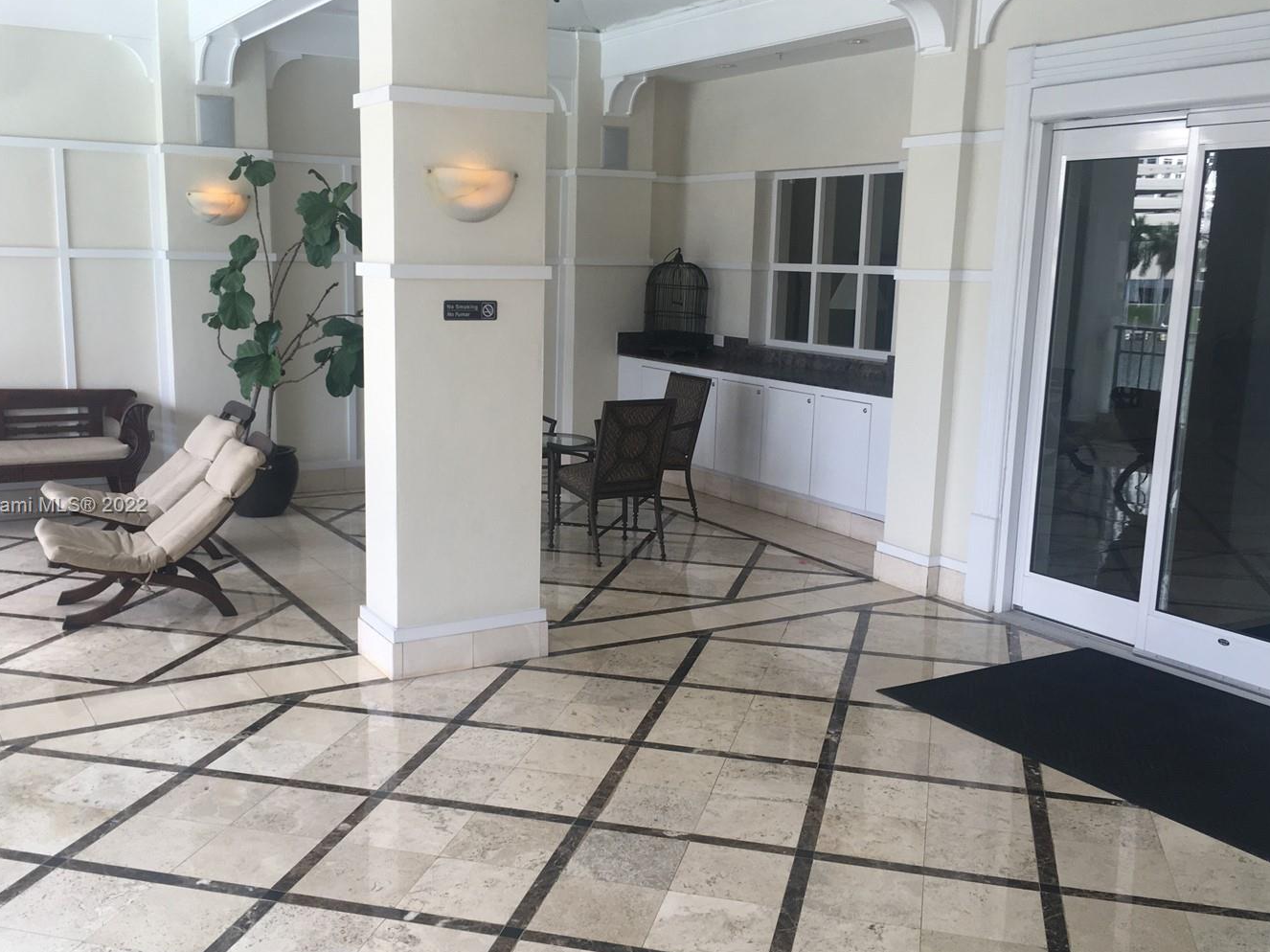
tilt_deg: -9.3
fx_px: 1284
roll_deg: -1.9
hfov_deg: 52.6
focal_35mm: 35
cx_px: 607
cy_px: 507
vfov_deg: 40.7
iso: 32
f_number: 2.2
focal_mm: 4.15
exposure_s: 1/120
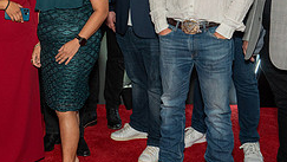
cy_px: -3
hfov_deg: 29.0
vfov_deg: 16.9
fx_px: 533
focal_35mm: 70
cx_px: 33
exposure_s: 1/125
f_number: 6.3
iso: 1600
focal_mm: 28
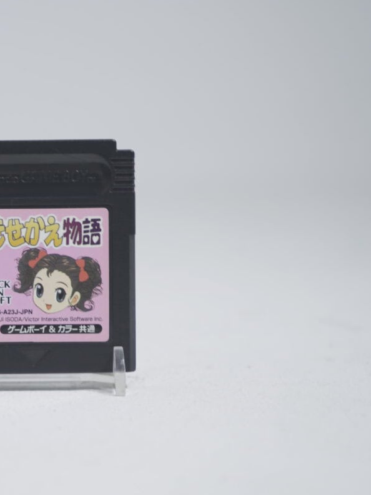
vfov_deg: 19.3
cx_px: 34
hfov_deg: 14.4
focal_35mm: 102
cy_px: 248
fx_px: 1458
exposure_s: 1/6
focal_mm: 70
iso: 100
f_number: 5.6
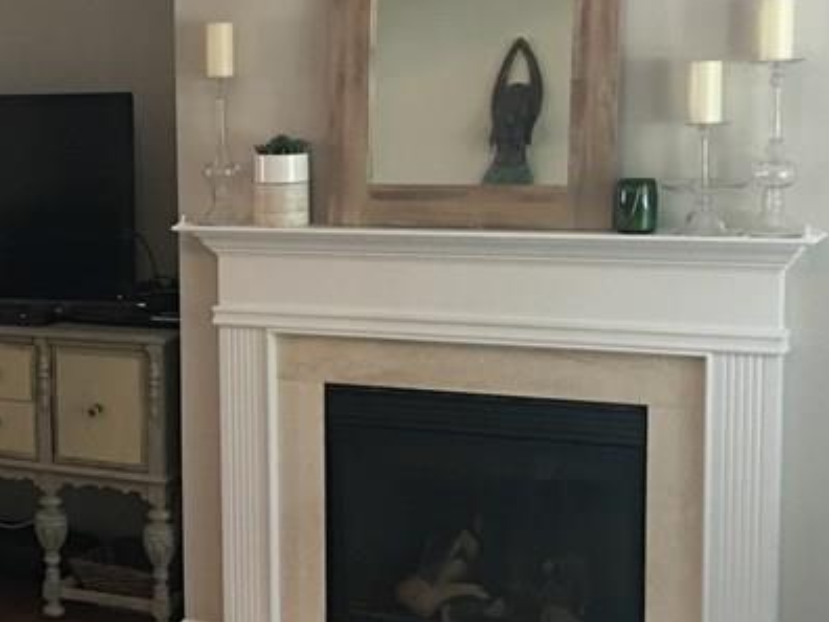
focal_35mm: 75
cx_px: -2
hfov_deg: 24.8
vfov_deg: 19.6
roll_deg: +2.0
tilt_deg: -7.2
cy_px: 329
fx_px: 1796
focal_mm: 4.15
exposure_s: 1/15
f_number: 2.2
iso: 100
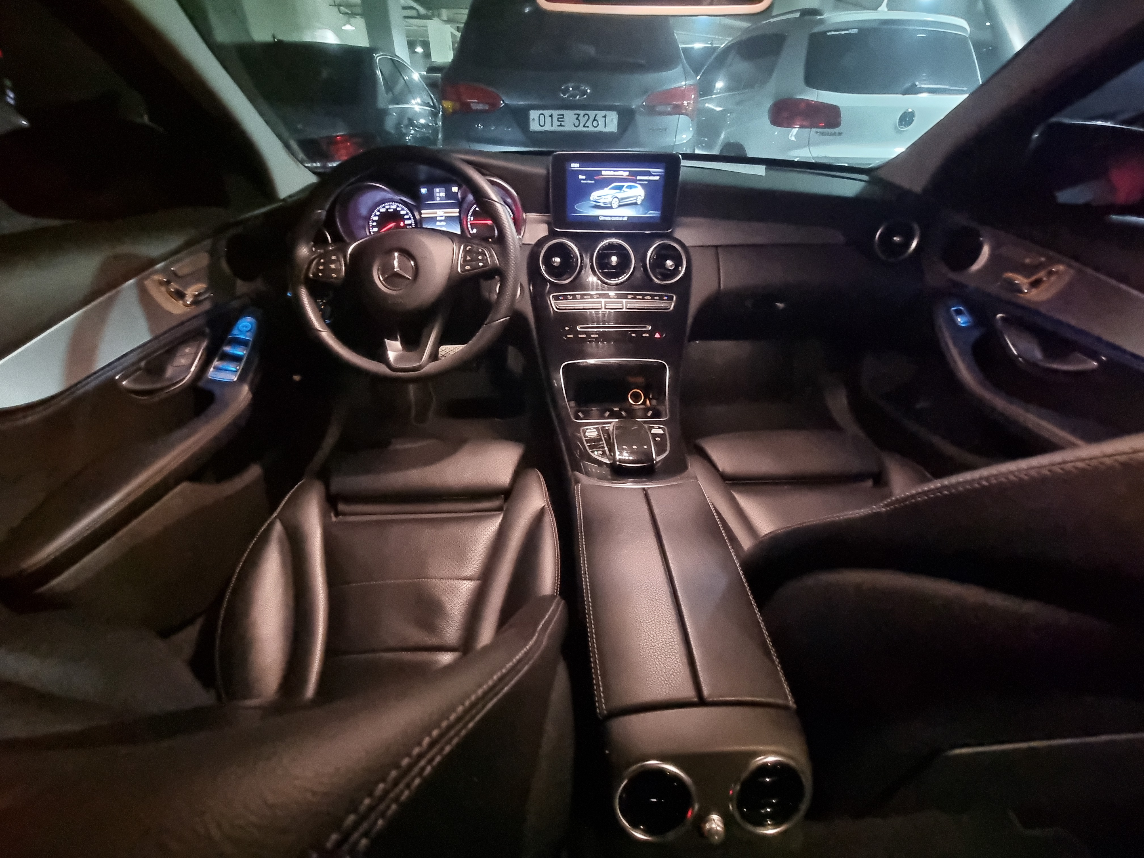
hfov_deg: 106.2
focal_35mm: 13
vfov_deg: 89.9
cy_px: 429
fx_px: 430
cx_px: 572
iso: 2500
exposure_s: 1/26
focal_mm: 2.2
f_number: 2.2
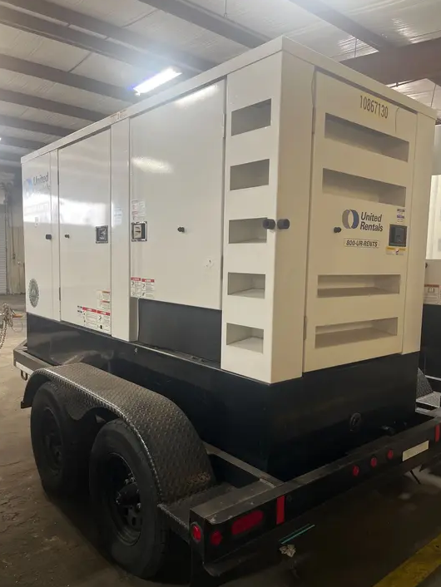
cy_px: 301
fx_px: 458
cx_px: 223
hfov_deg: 51.4
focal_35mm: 27
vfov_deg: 65.3
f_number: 1.6
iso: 160
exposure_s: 1/60
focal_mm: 5.1
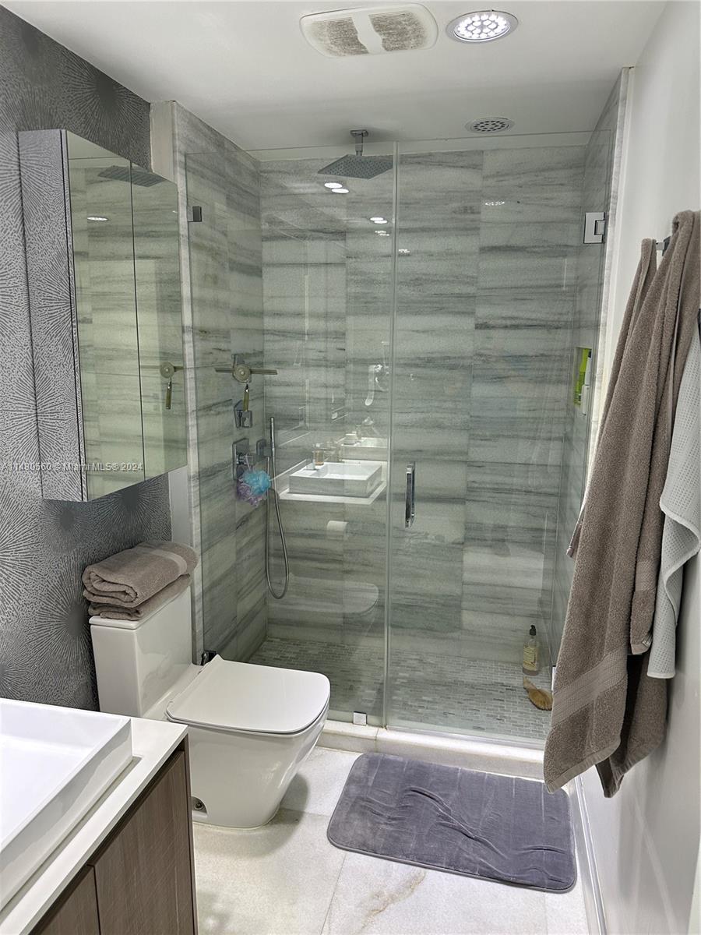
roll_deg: -0.9
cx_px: 350
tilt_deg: -11.3
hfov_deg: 56.8
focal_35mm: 24
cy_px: 468
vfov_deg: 71.6
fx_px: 648
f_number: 1.78
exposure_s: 1/120
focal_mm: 6.86
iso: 160
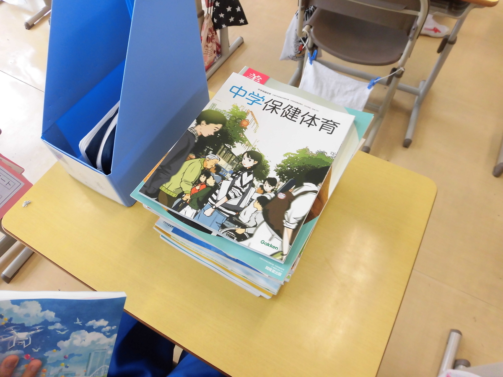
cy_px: 188
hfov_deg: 71.6
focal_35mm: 24
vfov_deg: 56.8
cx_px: 252
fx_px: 349
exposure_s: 1/60
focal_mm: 4.3
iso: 160
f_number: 3.1
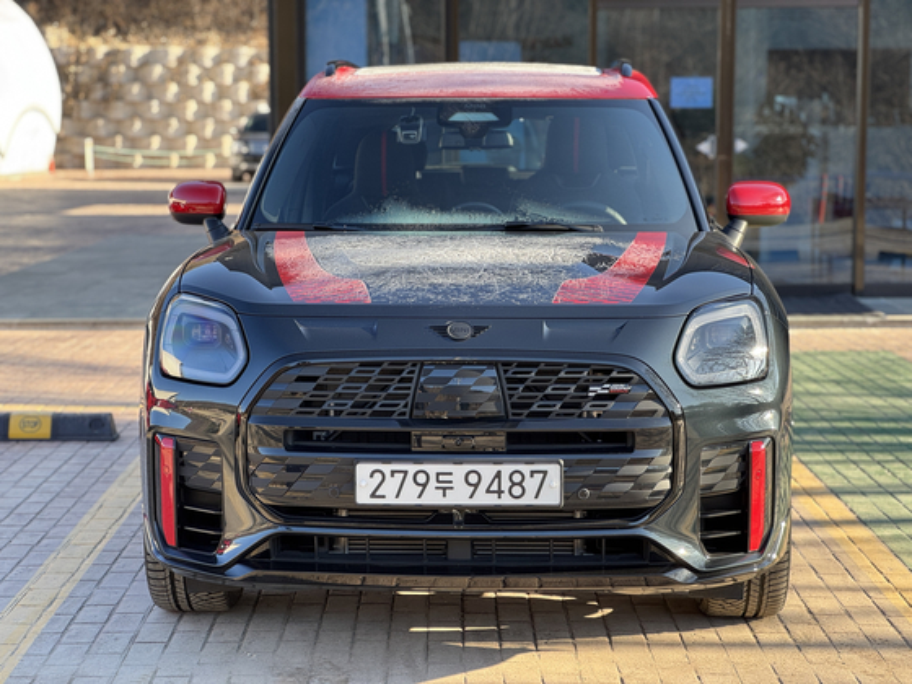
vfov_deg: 19.1
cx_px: 456
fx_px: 2029
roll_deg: +0.6
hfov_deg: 25.3
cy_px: 342
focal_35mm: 77
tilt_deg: -5.9
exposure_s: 1/99
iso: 40
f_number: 2.8
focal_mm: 9
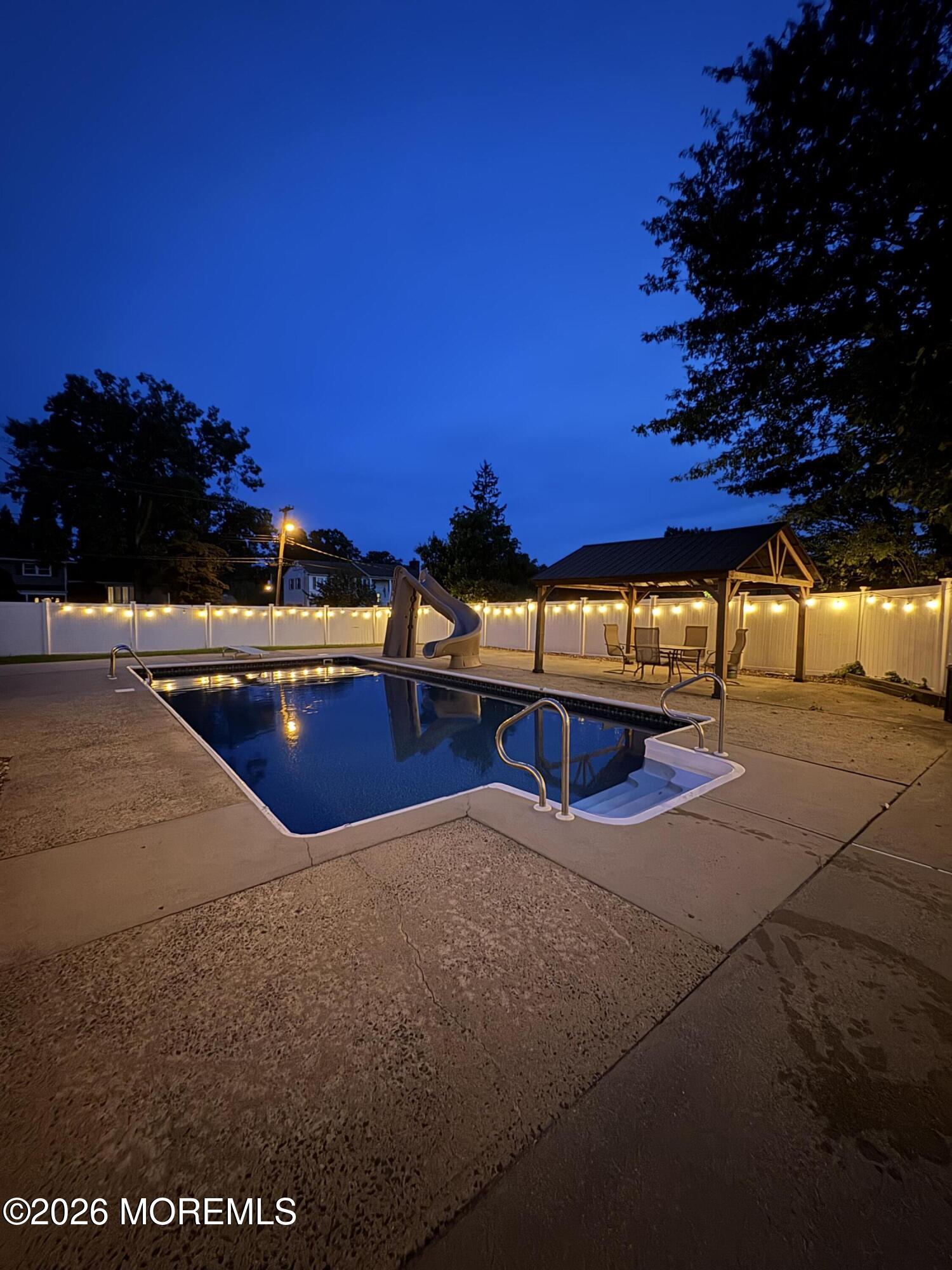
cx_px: 476
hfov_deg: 85.7
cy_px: 635
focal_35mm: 14
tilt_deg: -2.4
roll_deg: -0.6
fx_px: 513
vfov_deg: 102.1
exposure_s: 1/9
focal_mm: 2.22
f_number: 2.2
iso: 800
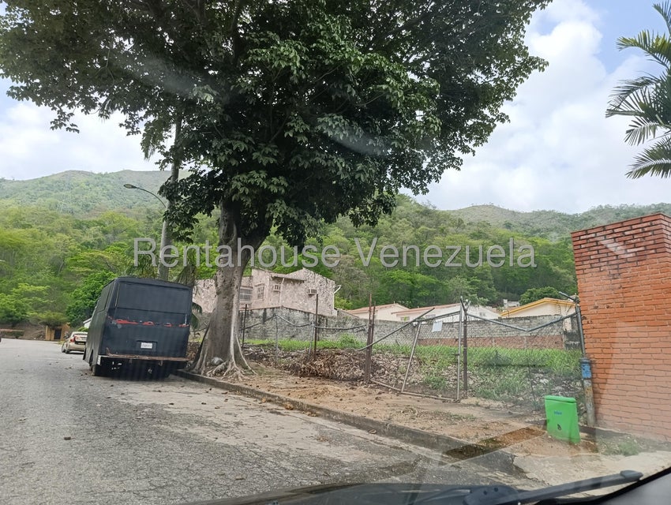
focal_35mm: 23
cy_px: 252
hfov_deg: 73.8
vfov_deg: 59.0
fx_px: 446
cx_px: 336
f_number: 1.7
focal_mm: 6.11
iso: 50
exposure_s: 1/324
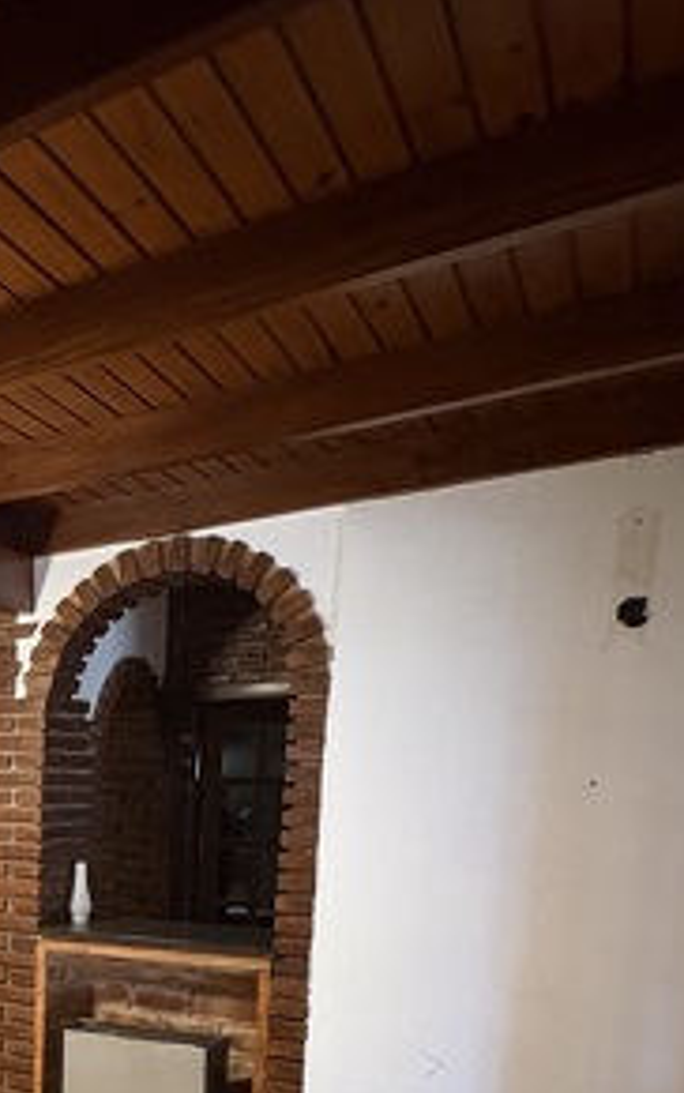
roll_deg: +0.6
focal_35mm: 34
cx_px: -180
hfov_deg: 30.4
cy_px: 931
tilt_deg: -7.9
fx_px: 1014
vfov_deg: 51.7
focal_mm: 2.22
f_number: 2.2
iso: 800
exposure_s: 1/33
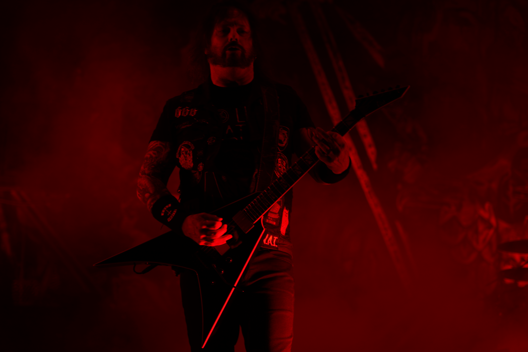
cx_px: 264
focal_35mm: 105
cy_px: 176
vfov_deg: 13.0
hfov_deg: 19.5
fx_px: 1540
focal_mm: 105
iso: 200
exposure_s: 1/125
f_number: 4
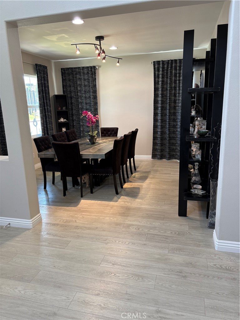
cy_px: 160
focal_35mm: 26
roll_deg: +2.1
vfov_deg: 67.3
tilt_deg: -13.0
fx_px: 240
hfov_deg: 53.1
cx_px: 120
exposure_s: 1/60
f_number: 1.6
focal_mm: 5.96
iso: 125
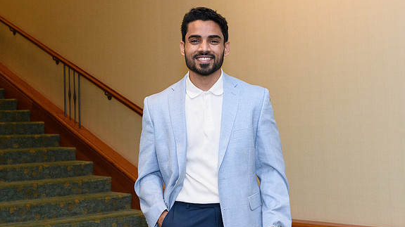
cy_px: 97
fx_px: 698
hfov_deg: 32.3
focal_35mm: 65
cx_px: 175
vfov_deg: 18.5
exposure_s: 1/125
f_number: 4.5
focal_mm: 28
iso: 1250
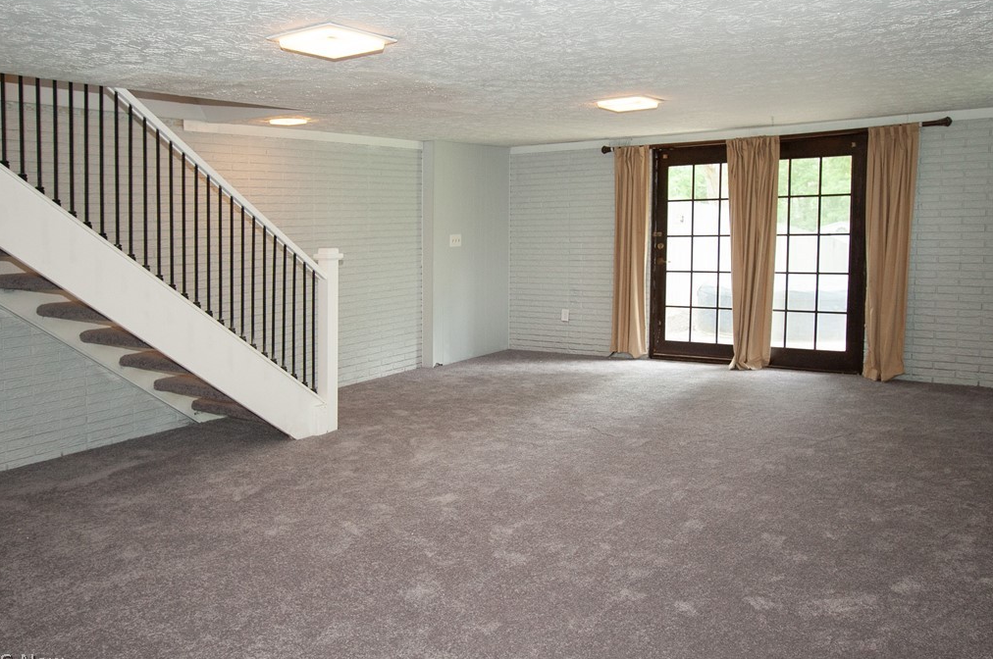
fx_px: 799
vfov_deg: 44.8
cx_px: 499
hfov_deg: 63.7
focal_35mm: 29
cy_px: 324
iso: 400
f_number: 4
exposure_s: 1/60
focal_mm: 18
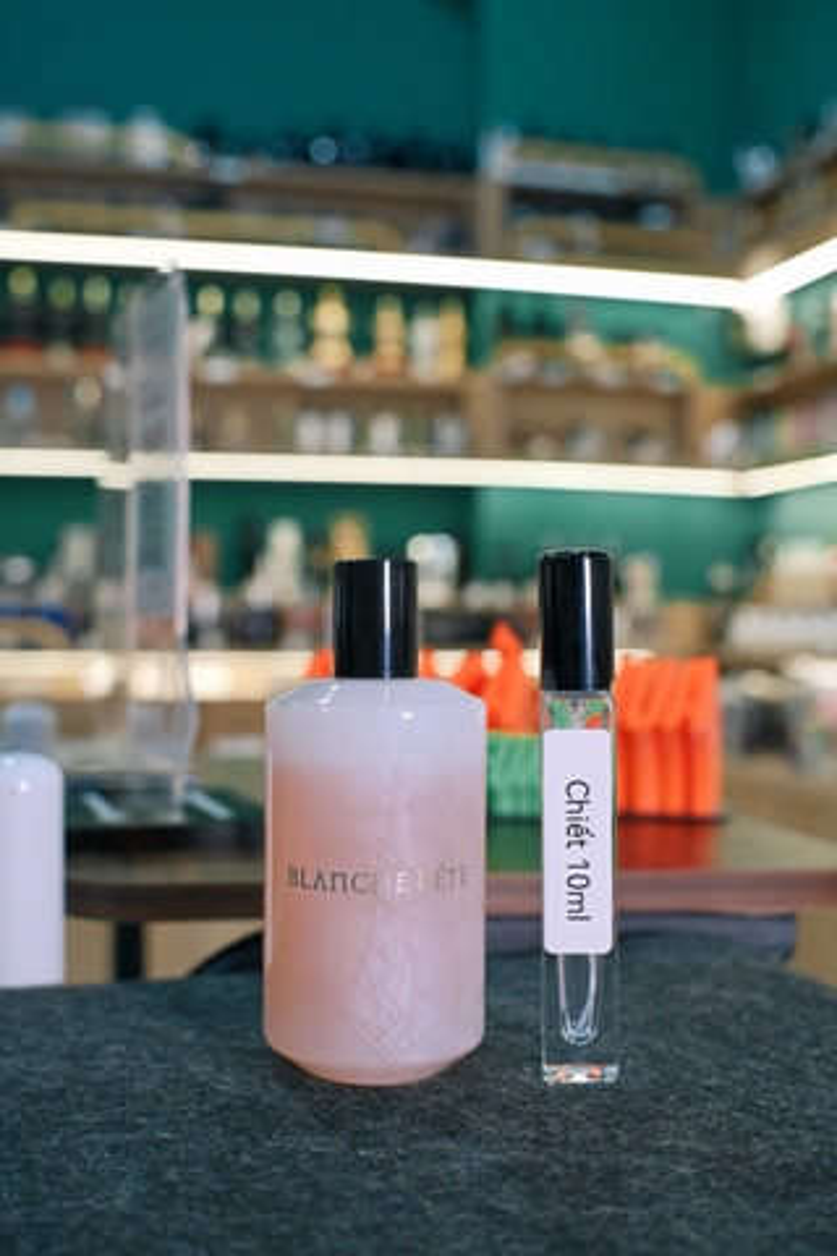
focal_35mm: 38
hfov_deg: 35.5
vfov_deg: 51.3
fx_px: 1308
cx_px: 418
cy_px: 628
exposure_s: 1/100
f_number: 3.5
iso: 1600
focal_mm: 25
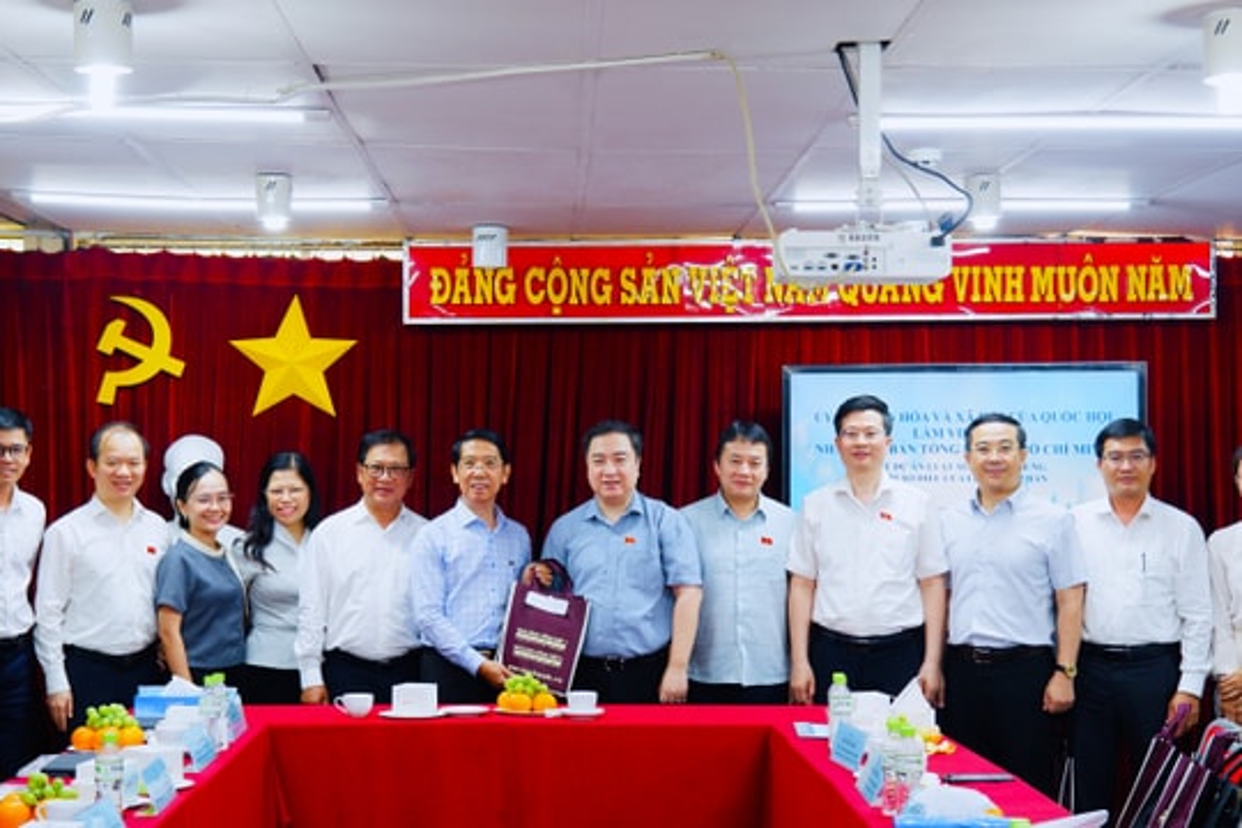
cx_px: 621
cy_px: 414
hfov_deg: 41.1
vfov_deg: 28.1
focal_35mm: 48
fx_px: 1656
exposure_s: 1/50
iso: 500
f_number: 4
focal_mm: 32.5
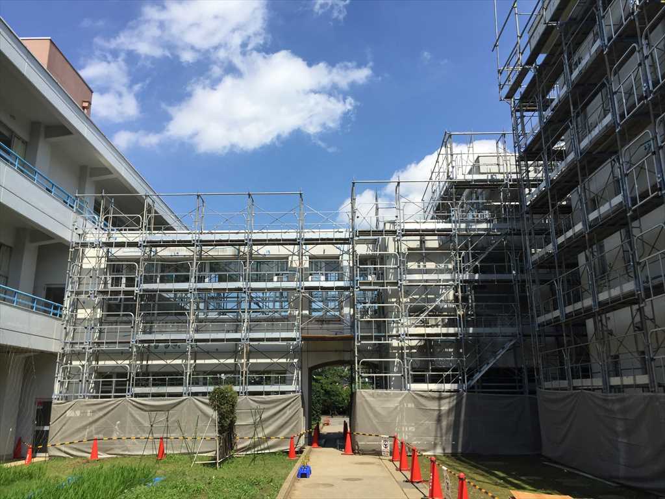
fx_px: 557
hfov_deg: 61.7
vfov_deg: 48.2
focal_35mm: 29
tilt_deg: +14.0
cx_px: 332
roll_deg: -1.7
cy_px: 250
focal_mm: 4.15
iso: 32
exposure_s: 1/2198
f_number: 2.2
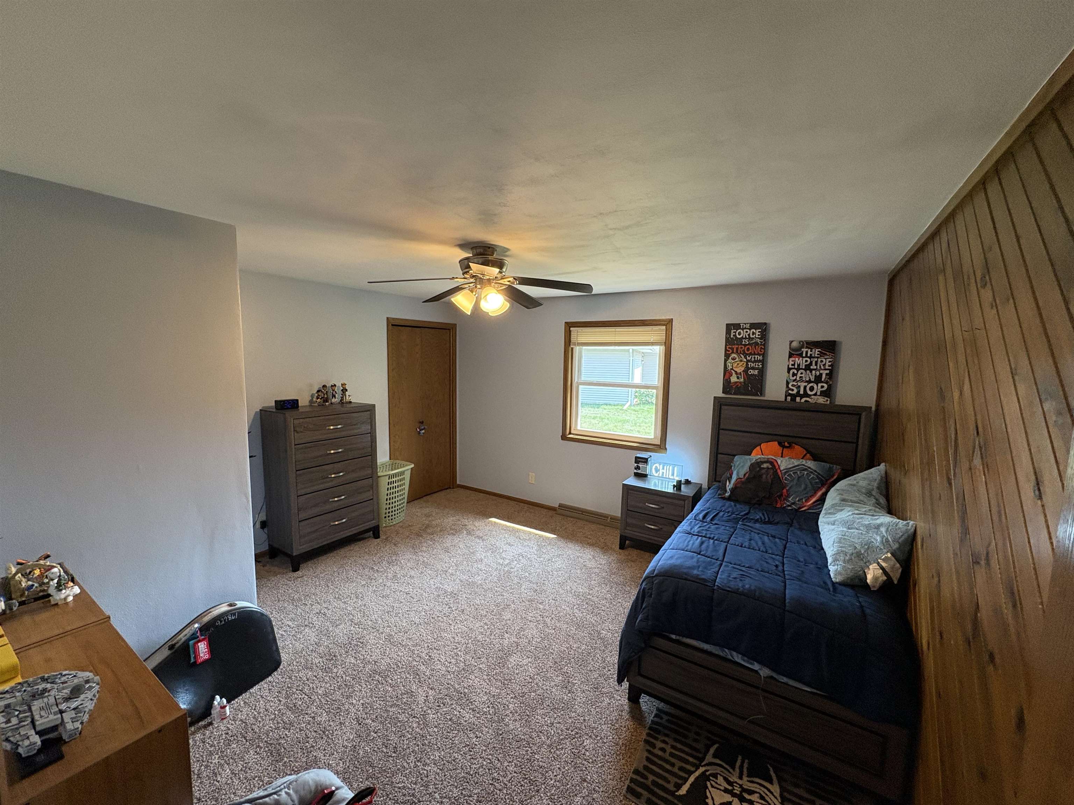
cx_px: 537
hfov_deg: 102.1
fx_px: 434
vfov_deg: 85.7
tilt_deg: -6.2
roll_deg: -1.6
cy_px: 402
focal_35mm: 14
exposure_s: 1/60
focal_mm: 2.22
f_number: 2.2
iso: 200
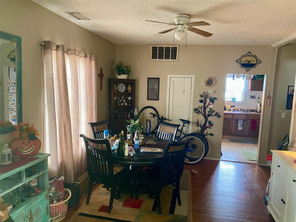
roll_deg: -1.3
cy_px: 111
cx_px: 148
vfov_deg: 53.1
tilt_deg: -5.9
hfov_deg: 67.3
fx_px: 222
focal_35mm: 26
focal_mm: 4.25
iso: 400
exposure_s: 1/40
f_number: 1.8
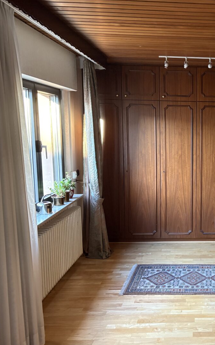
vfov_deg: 52.8
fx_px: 347
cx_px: 218
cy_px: 173
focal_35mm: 37
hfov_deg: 31.6
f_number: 1.6
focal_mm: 5.96
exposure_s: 1/50
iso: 500
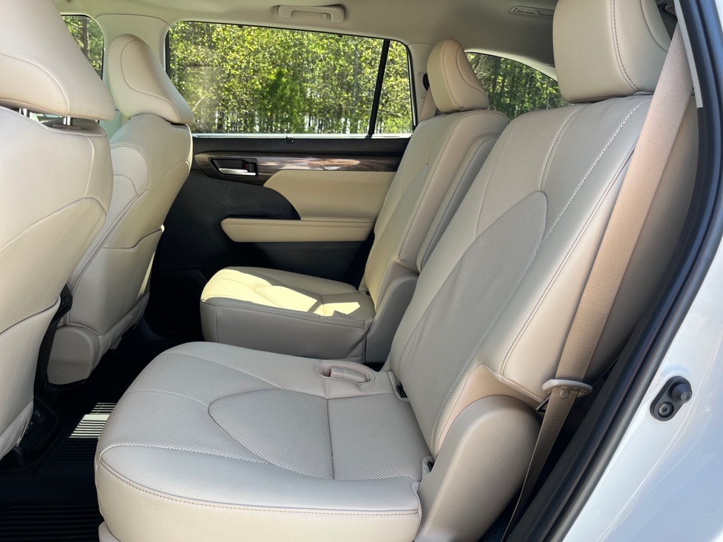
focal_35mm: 26
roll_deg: -3.9
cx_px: 362
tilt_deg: -16.1
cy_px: 271
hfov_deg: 67.3
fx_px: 543
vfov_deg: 53.1
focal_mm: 5.1
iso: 40
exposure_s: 1/192
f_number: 1.6
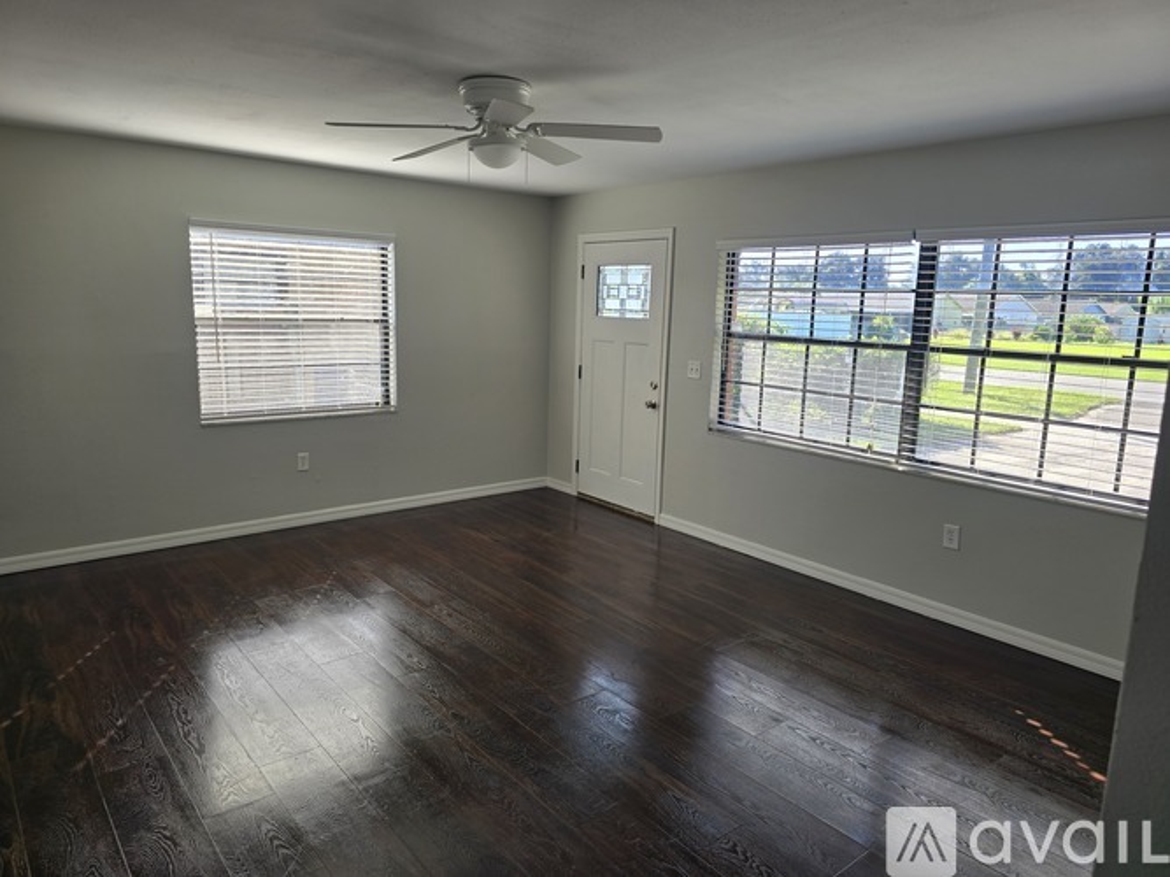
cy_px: 438
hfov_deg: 73.9
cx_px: 585
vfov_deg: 58.9
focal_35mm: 23
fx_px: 777
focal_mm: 6.3
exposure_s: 1/180
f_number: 1.7
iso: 20
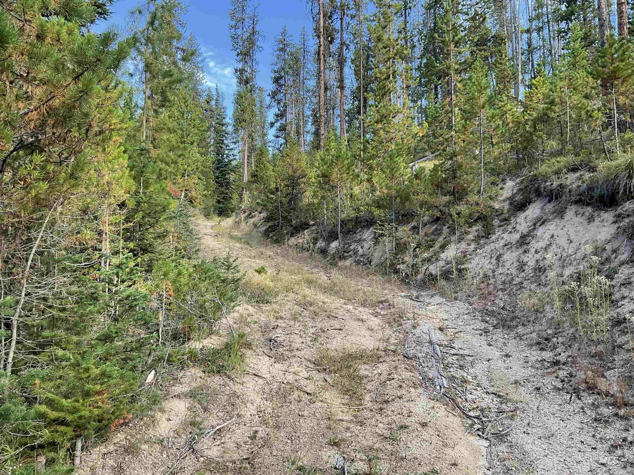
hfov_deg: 61.7
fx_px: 531
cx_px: 317
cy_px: 238
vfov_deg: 48.2
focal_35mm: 29
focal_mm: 3
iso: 16
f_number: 1.8
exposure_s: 1/124
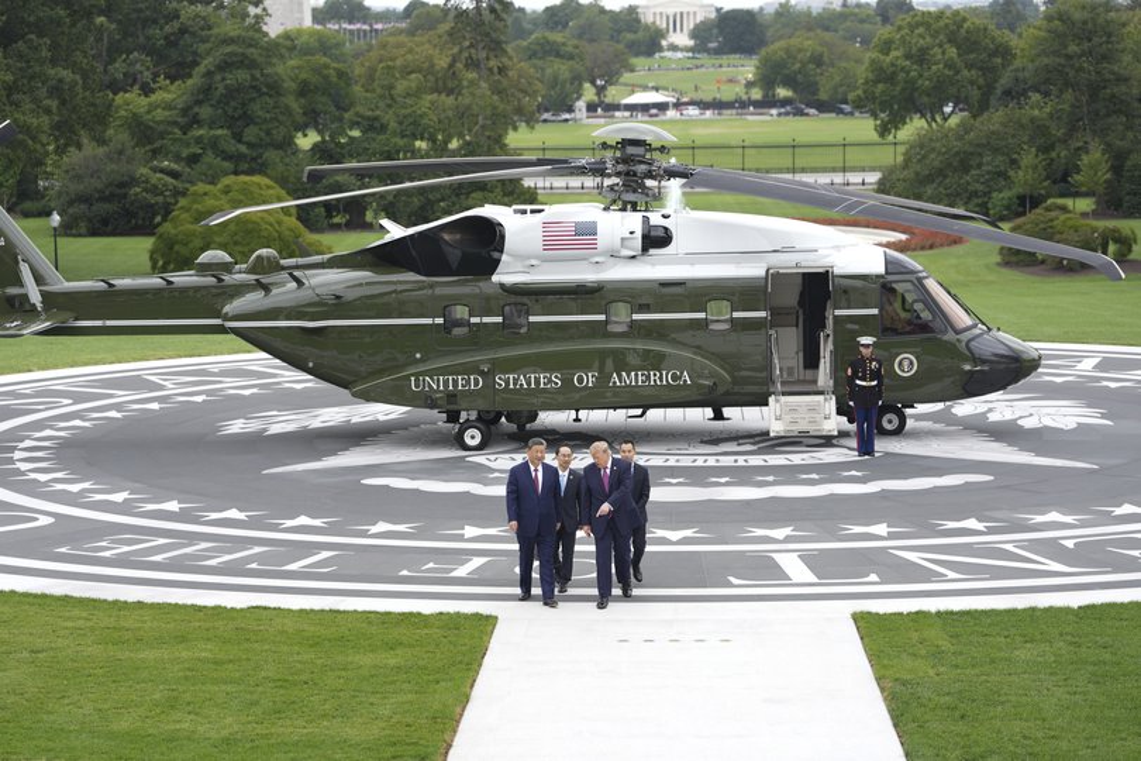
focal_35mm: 94
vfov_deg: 14.6
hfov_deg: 21.7
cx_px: 570
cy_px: 380
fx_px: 2979
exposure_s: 1/500
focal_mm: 94
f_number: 2.8
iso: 160
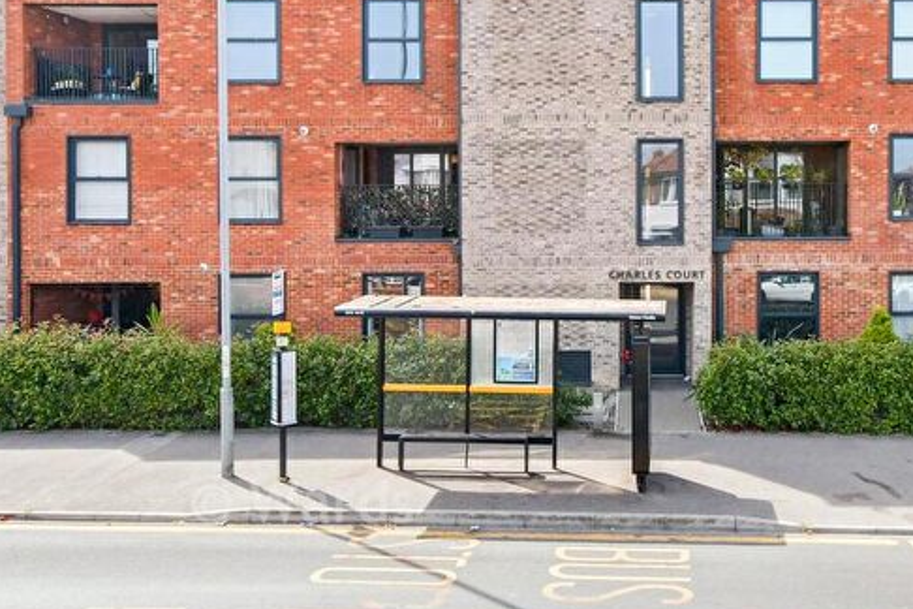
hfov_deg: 52.0
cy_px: 202
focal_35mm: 36
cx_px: 618
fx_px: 913
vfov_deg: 36.5
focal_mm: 17
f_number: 9
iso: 1000
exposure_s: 1/800
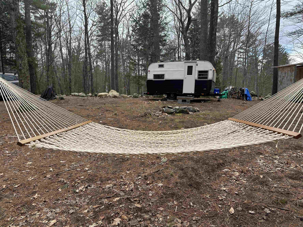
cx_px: 152
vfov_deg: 56.8
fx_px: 210
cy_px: 114
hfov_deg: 71.6
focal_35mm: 24
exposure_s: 1/1119
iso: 80
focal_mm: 6.86
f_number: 1.78
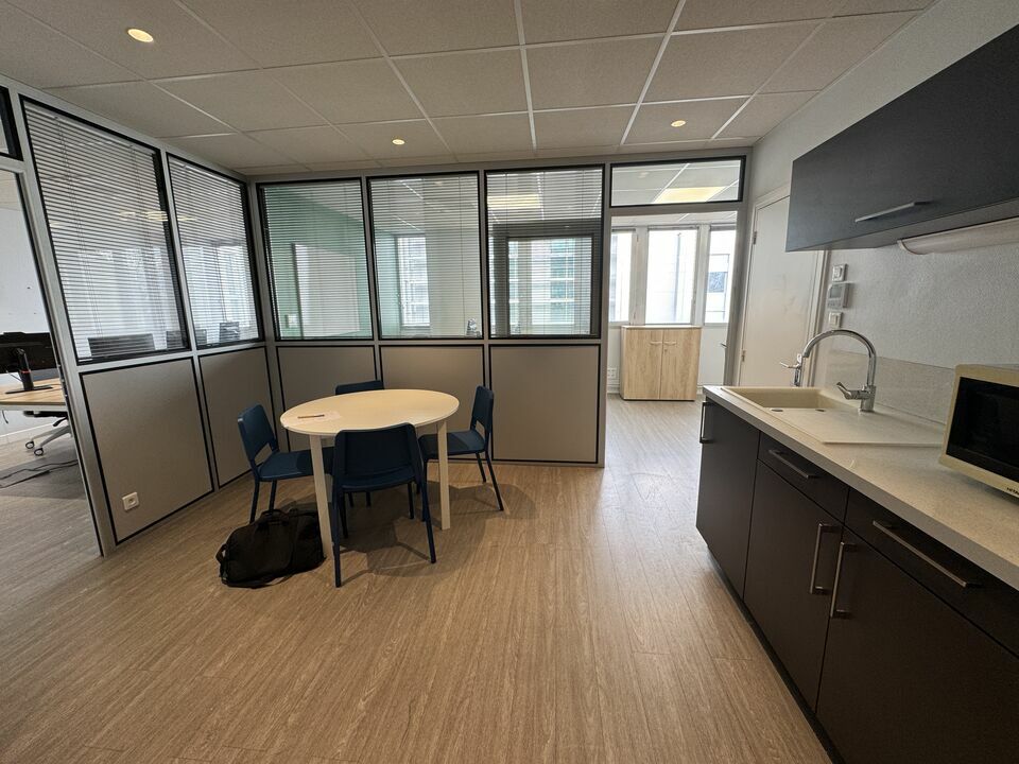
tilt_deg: -11.0
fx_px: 412
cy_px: 382
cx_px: 510
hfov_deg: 102.1
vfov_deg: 85.7
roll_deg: +1.4
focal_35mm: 14
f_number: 2.2
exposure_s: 1/99
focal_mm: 2.22
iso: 80
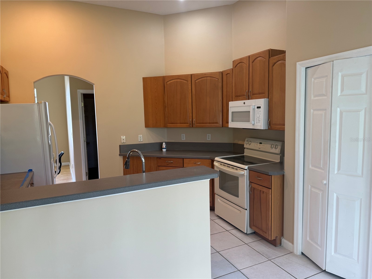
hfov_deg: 71.6
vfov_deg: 56.8
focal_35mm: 24
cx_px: 186
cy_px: 140
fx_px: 258
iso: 125
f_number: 1.78
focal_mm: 6.76
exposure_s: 1/120
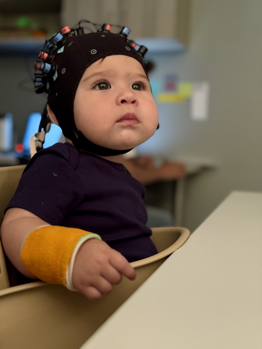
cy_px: 174
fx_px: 484
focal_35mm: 48
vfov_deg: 39.7
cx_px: 131
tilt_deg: -4.8
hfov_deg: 30.3
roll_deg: -2.8
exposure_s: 1/30
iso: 640
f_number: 1.78
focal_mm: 6.76
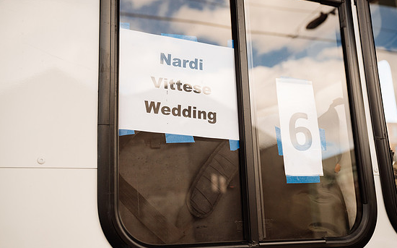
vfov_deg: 29.8
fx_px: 465
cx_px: 191
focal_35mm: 43
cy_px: 125
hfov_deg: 46.2
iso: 1000
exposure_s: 1/2000
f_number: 4
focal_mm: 40
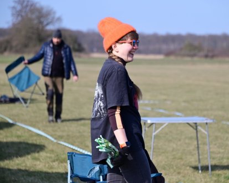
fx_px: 1151
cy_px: 92
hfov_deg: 11.4
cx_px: 129
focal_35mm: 170
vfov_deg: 9.1
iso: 500
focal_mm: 150
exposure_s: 1/2000
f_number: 5.6
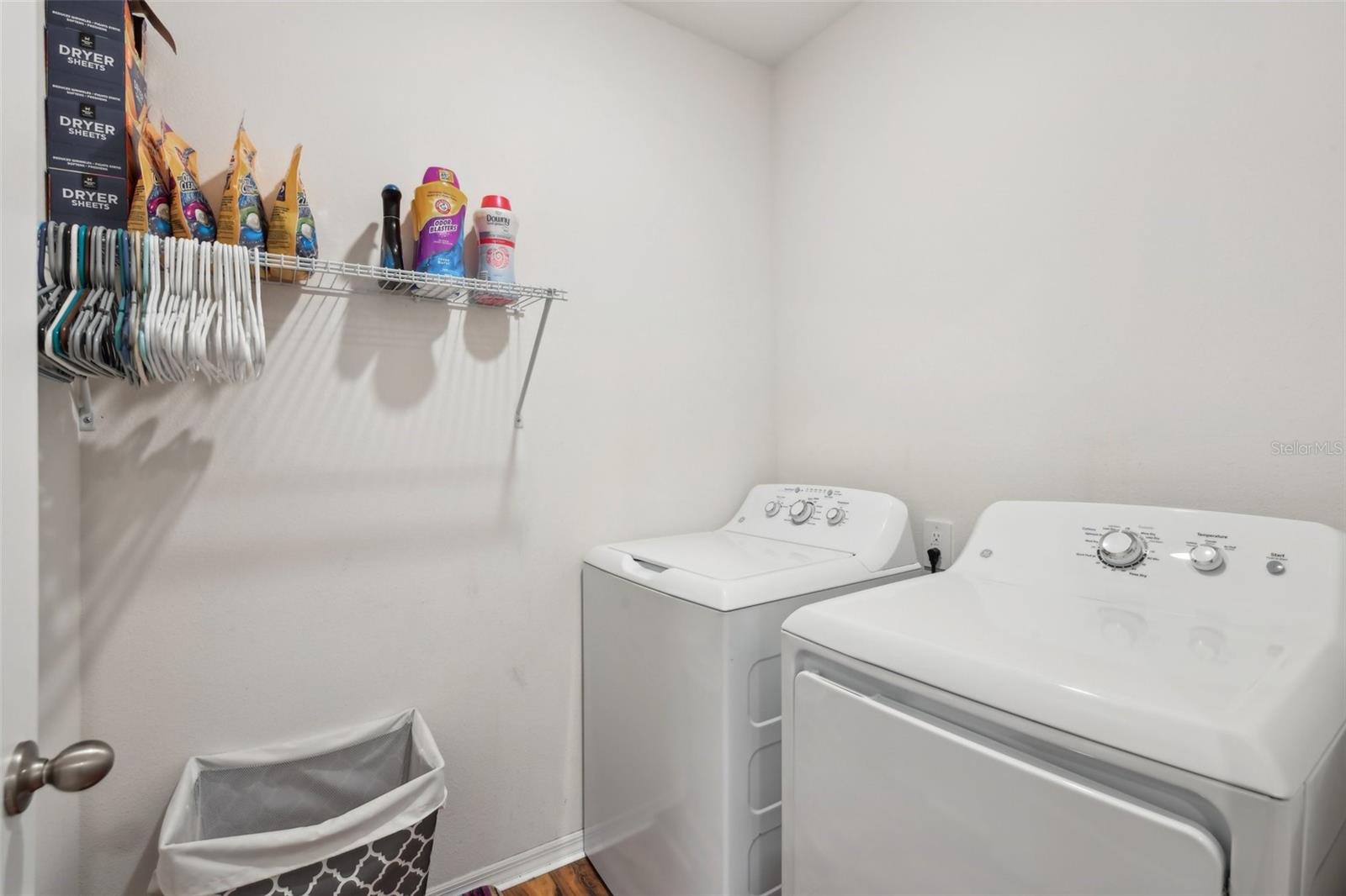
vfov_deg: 73.7
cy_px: 448
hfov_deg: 96.7
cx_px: 673
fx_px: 598
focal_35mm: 16
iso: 400
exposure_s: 1/10
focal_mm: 16
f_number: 8
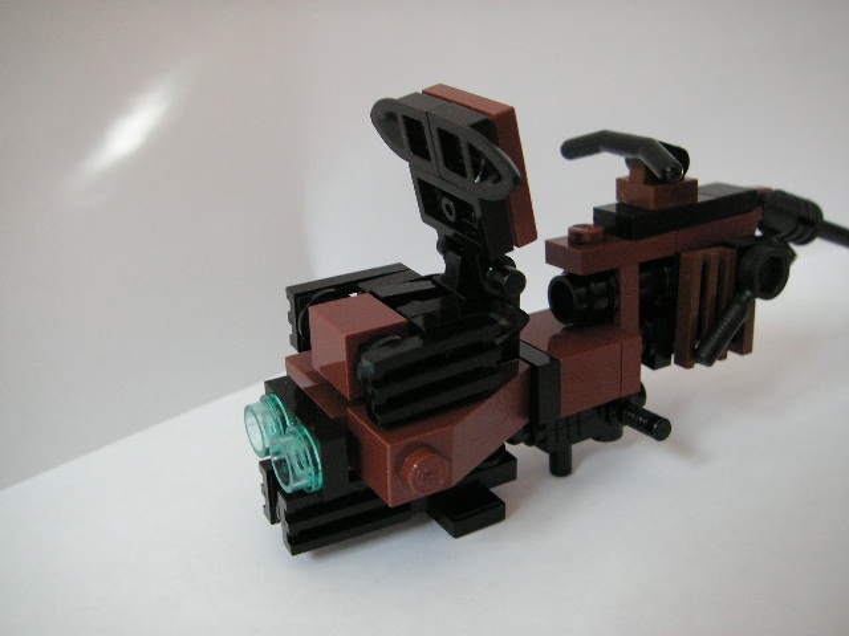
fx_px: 932
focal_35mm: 38
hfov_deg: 49.0
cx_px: 424
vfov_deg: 37.7
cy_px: 318
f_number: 3.3
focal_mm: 6.3
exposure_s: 1/45
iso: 125
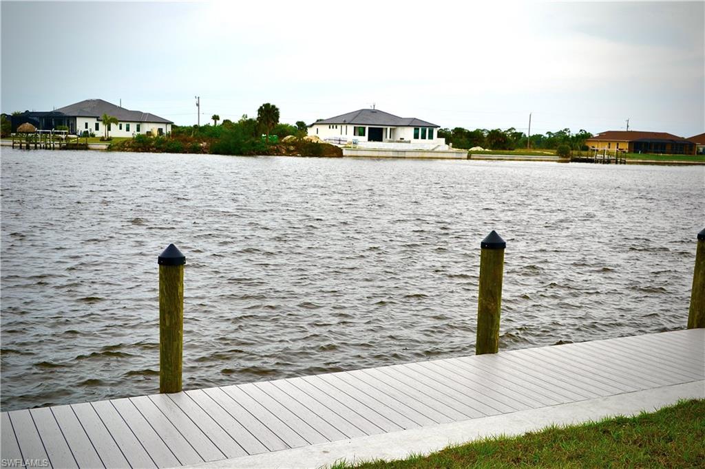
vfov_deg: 31.9
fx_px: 822
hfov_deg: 46.4
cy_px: 234
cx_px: 352
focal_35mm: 42
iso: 100
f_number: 8
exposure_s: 1/250
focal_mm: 28
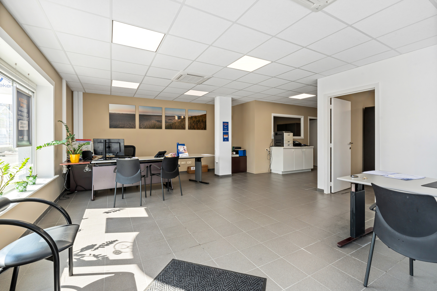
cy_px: 146
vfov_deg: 73.7
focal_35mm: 16
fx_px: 194
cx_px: 218
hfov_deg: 96.7
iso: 400
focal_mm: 16
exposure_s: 1/5
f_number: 11
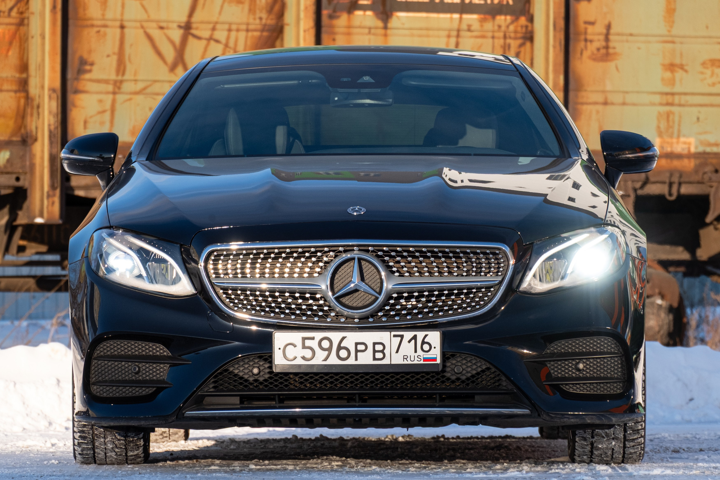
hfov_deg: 7.9
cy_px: 293
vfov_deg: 5.3
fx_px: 5208
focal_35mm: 260
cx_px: 325
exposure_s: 1/500
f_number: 6
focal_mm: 135.7
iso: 320
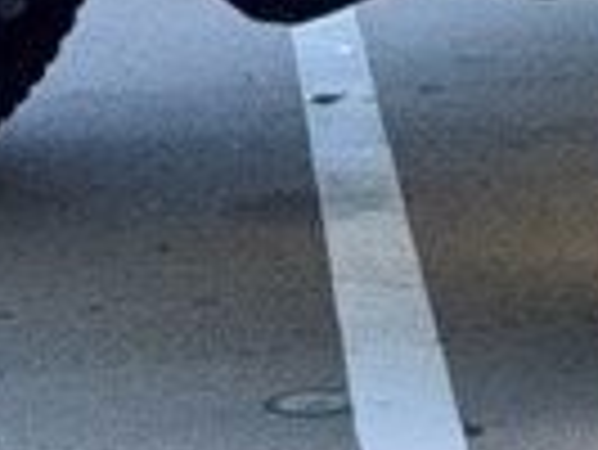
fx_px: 3994
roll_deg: +0.5
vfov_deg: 6.2
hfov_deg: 8.5
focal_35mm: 231
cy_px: -536
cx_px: 665
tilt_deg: -5.0
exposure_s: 1/545
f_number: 1.78
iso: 64
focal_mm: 6.76
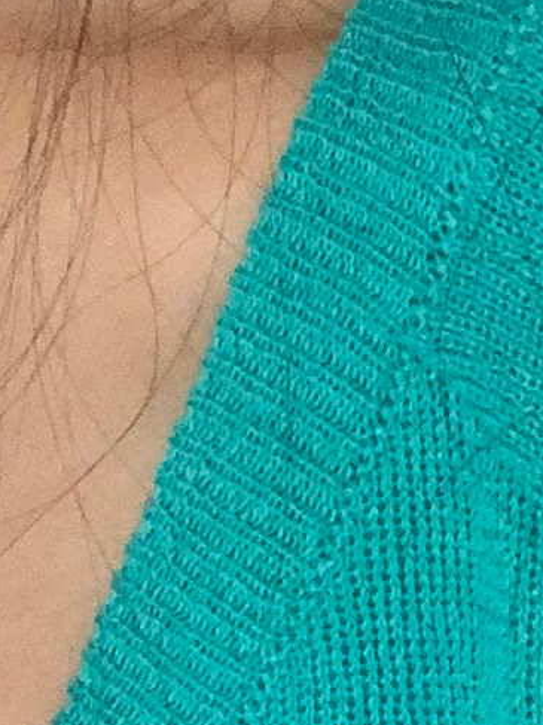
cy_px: -1075
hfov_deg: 7.2
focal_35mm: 203
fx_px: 4248
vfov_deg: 8.8
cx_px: -256
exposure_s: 1/60
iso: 200
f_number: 2.2
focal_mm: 2.87
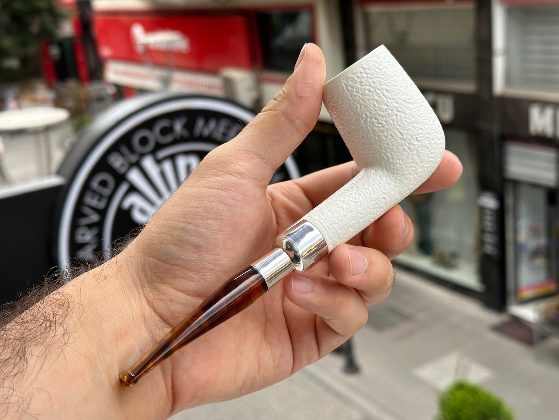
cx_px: 280
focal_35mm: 48
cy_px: 210
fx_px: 775
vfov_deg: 30.3
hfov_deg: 39.7
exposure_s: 1/651
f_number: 1.78
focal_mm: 6.86
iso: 64
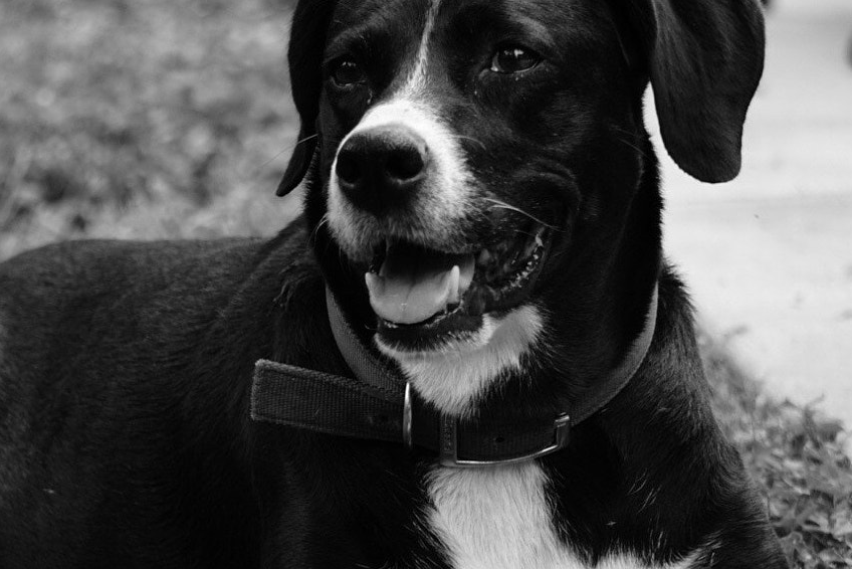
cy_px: 343
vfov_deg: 4.5
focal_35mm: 303
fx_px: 7172
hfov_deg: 6.8
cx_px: 336
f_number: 5.6
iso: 250
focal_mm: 107
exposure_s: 1/160
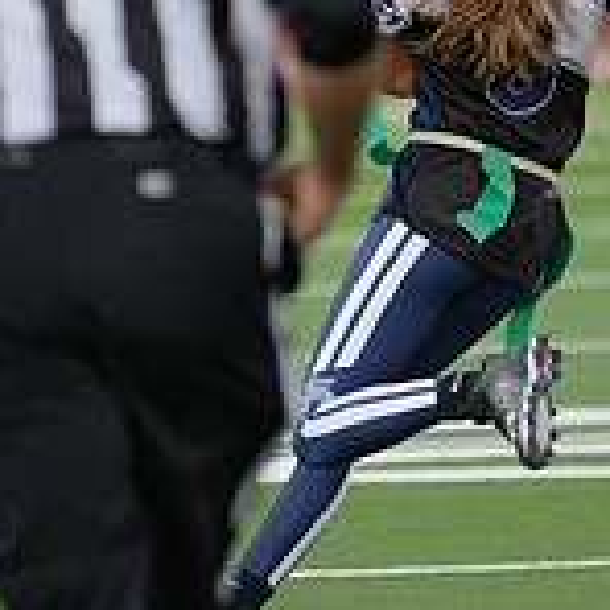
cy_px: 134
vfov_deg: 2.6
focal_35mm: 667
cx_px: 330
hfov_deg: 2.6
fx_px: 13298
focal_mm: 200
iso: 1400
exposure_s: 1/640
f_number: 2.8
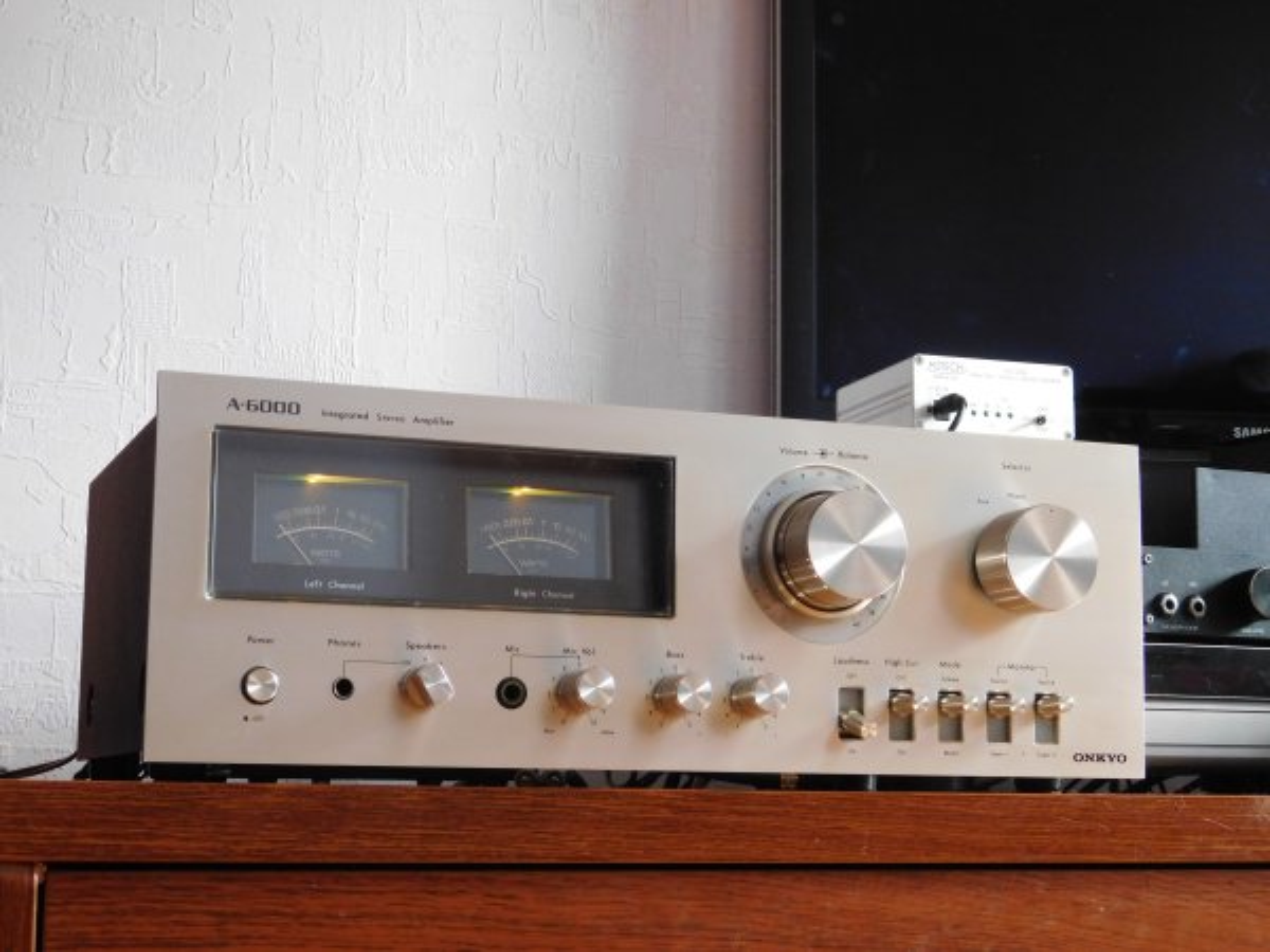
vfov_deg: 24.8
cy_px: 476
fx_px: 2165
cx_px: 635
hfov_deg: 32.7
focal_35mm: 59
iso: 450
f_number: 4
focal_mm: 10.4
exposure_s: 1/8
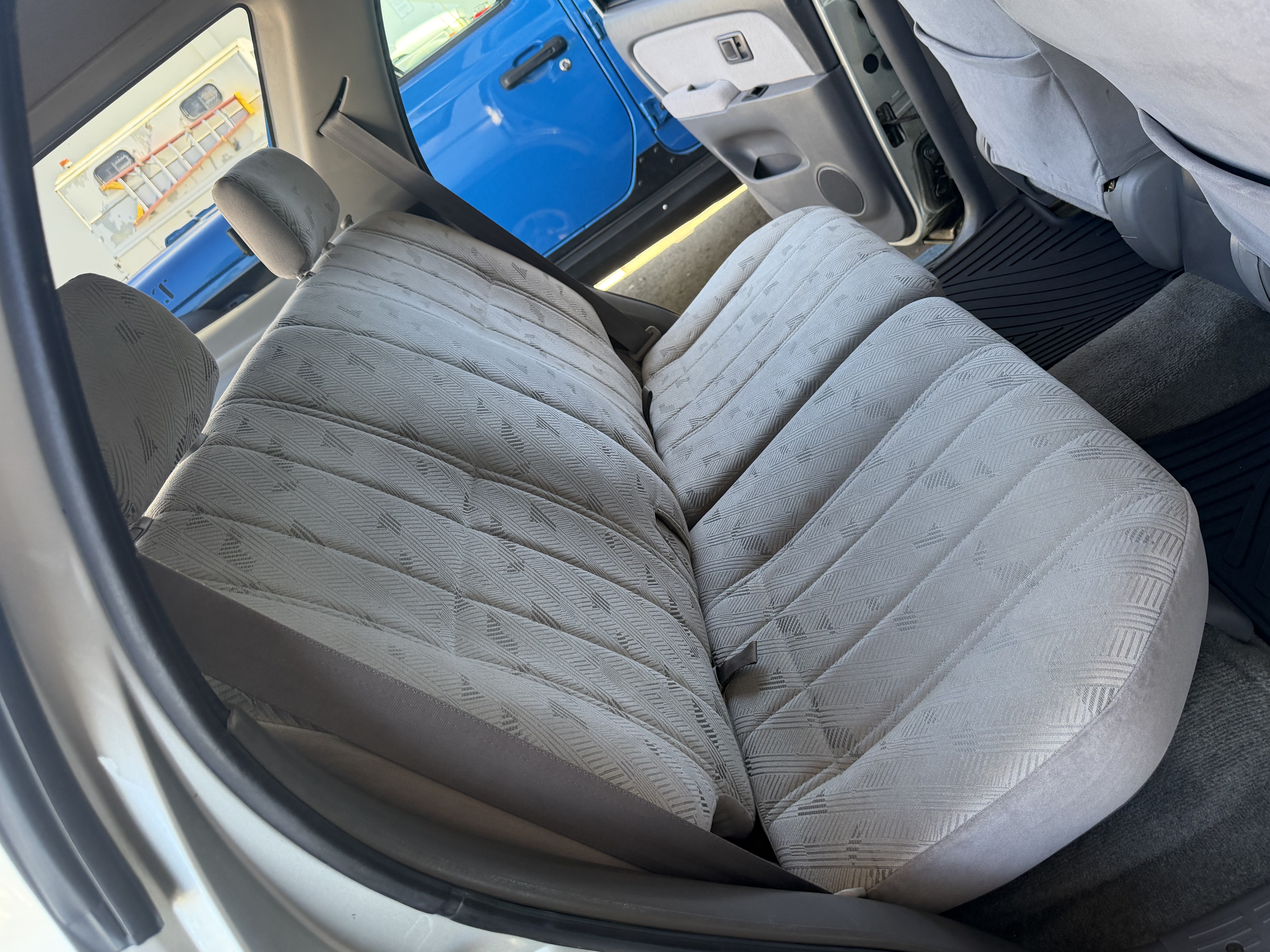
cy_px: 462
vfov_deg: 53.0
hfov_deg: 67.2
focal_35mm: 26
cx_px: 686
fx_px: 954
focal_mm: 6.76
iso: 160
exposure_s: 1/190
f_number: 1.78
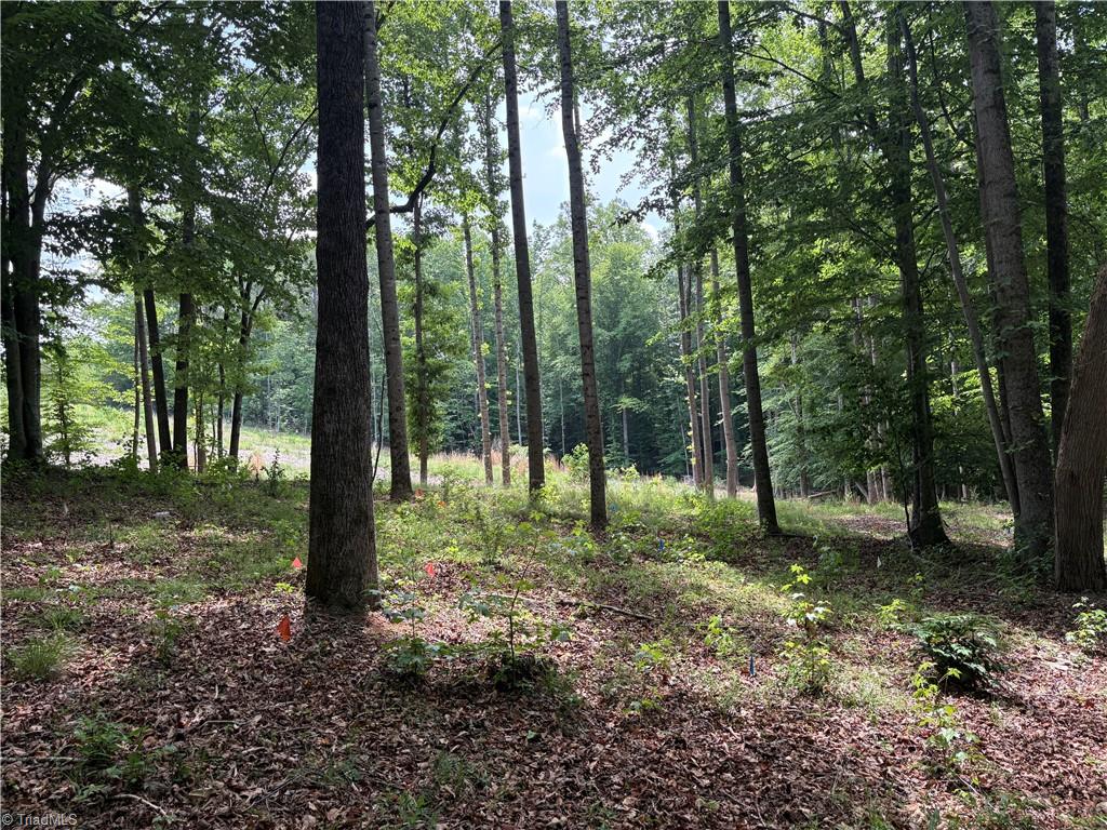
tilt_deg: +2.6
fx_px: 831
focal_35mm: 26
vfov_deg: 53.1
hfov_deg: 67.3
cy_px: 415
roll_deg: +4.7
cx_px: 554
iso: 64
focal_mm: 5.96
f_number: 1.6
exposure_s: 1/435
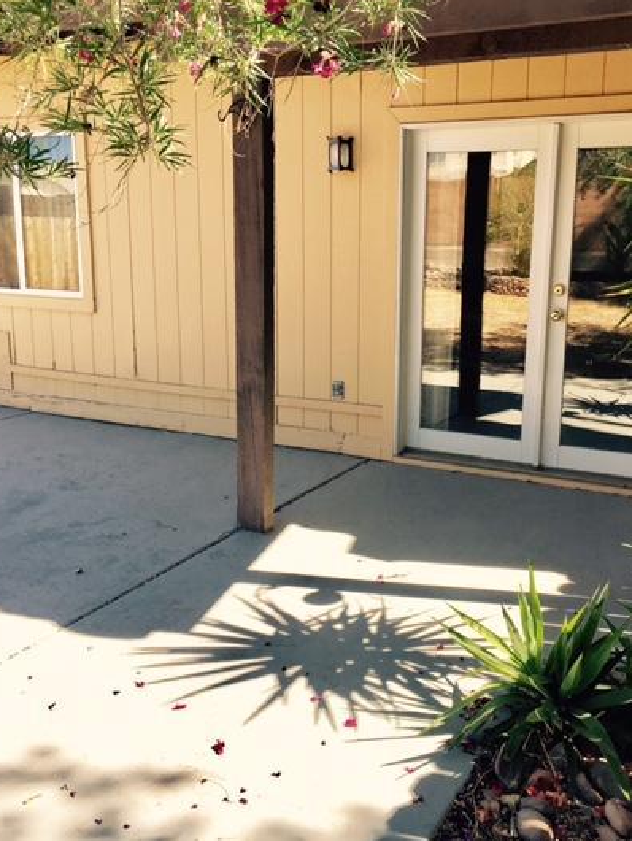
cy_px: 419
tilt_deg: -11.2
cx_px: 357
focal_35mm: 35
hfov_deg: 40.7
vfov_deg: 52.6
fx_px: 851
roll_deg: -0.9
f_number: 2.2
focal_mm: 4.15
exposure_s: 1/761
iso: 32
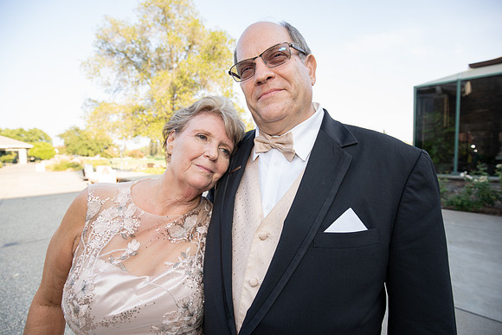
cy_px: 168
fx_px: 223
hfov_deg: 96.7
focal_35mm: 16
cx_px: 251
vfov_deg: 73.8
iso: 320
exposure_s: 1/250
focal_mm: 16
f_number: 5.6
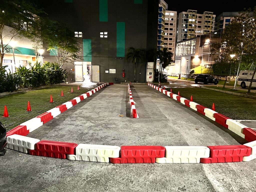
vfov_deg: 53.1
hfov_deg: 67.3
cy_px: 96
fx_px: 192
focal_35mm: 26
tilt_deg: -8.9
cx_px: 128
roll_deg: +0.2
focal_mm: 5.7
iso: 800
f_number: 1.5
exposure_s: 1/25
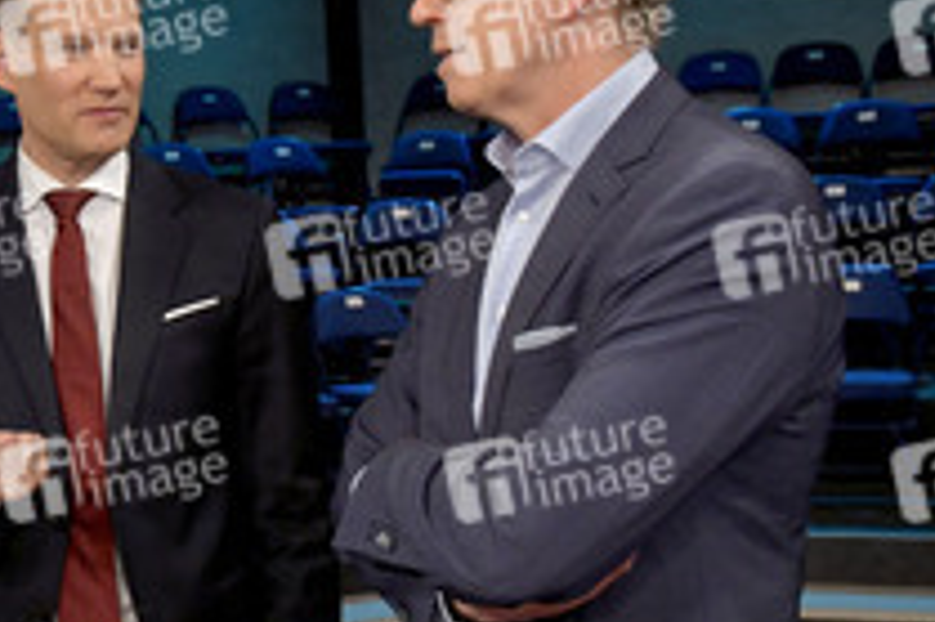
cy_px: 358
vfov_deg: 19.7
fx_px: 1791
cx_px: -7
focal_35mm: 69
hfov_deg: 27.5
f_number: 6.3
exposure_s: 1/200
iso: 2500
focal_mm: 32
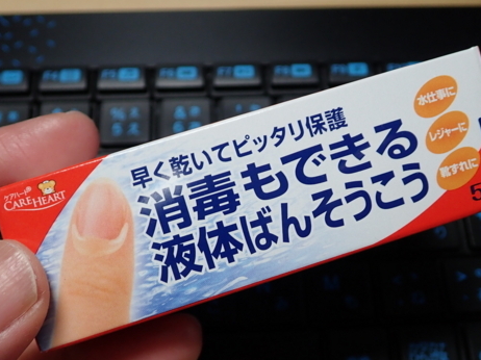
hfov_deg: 47.8
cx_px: 260
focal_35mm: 39
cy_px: 222
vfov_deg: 36.6
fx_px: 542
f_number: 2.3
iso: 200
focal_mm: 5.5
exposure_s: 1/125
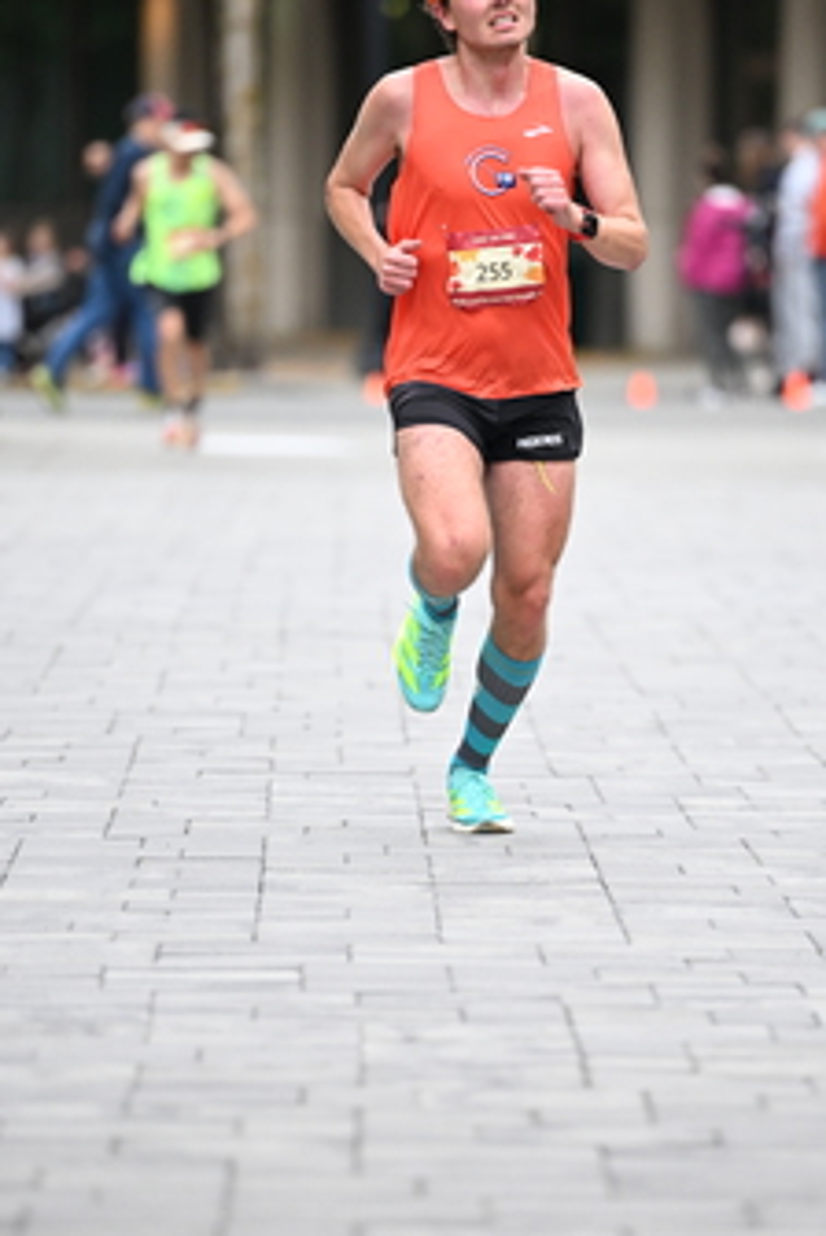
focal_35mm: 328
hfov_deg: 4.2
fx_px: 11265
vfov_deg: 6.3
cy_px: 535
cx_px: 500
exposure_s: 1/1250
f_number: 2.8
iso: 1600
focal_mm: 200
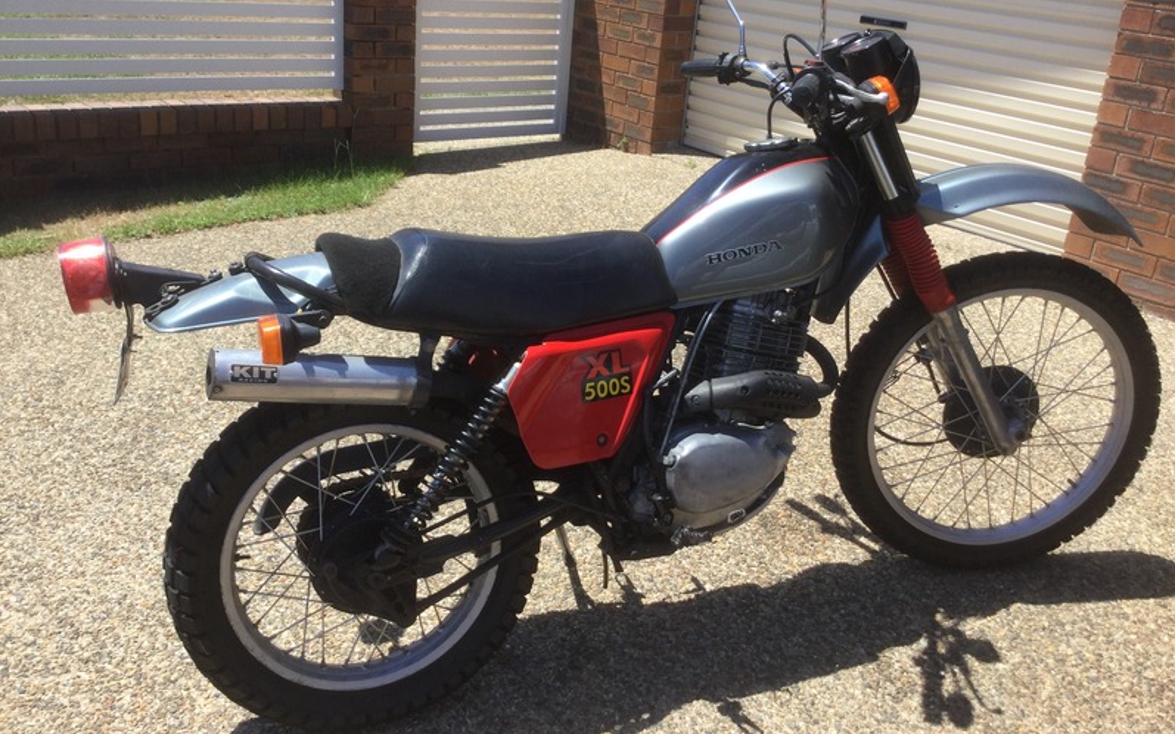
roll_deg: -5.7
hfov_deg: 58.1
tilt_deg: -20.1
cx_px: 587
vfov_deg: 38.3
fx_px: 1057
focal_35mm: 33
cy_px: 327
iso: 25
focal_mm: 3.3
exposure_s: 1/981
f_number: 2.4
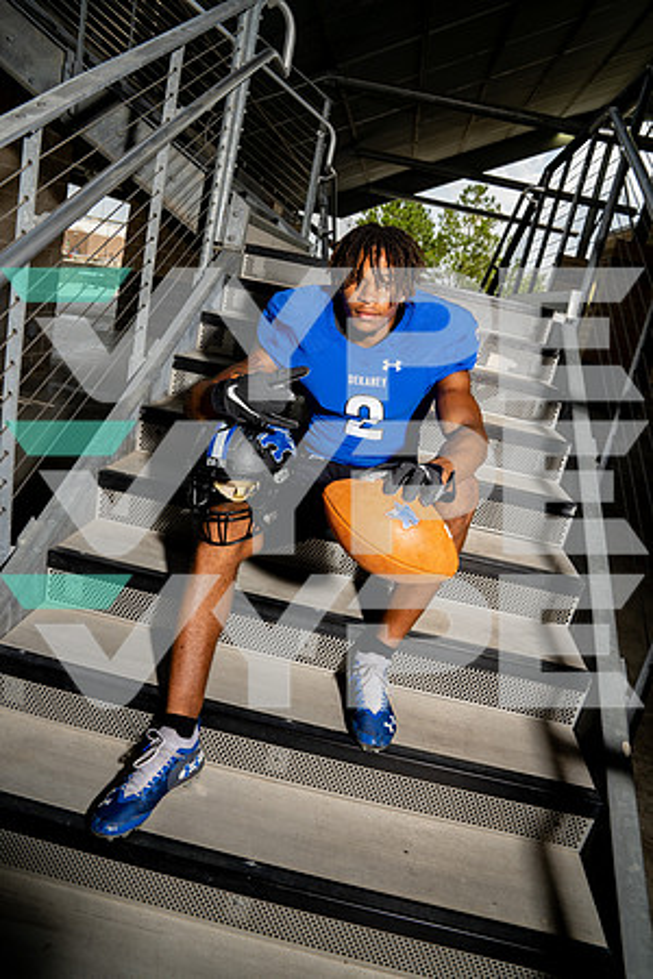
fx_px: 653
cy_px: 490
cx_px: 326
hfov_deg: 53.1
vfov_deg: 73.7
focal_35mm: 24
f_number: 8
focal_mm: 24
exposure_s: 1/250
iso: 100
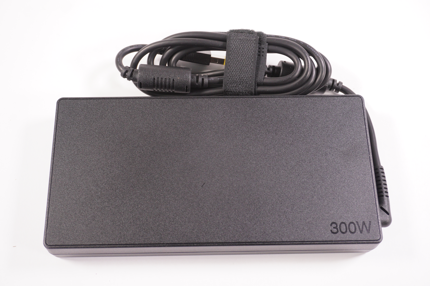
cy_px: 143
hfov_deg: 42.4
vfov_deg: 28.9
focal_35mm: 46
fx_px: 555
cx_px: 215
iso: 800
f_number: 5.6
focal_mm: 31
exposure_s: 1/250
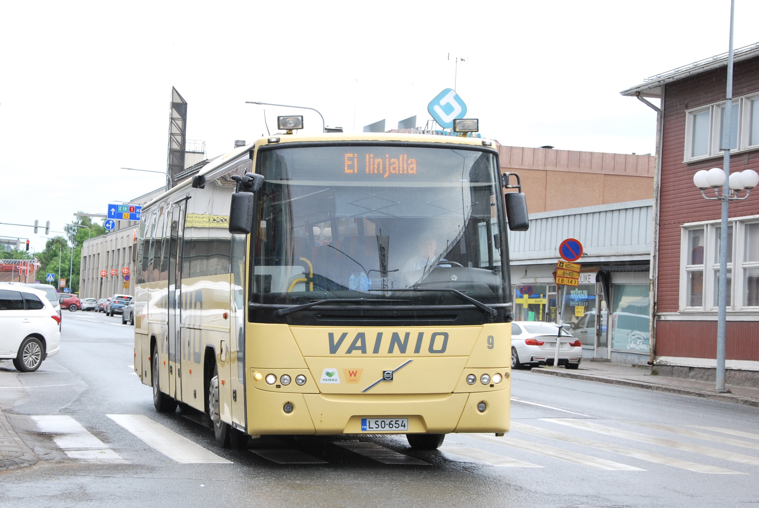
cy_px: 254
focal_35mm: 63
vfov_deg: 21.6
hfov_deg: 31.9
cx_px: 380
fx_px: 1330
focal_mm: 42
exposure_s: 1/200
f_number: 8
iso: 200
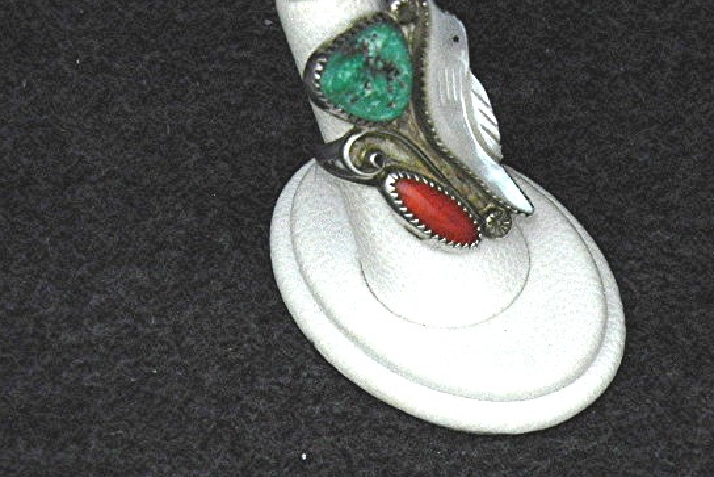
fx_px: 2817
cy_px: 218
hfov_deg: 14.4
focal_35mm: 142
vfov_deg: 9.7
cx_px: 419
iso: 800
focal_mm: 20.9
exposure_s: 1/30
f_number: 9.2
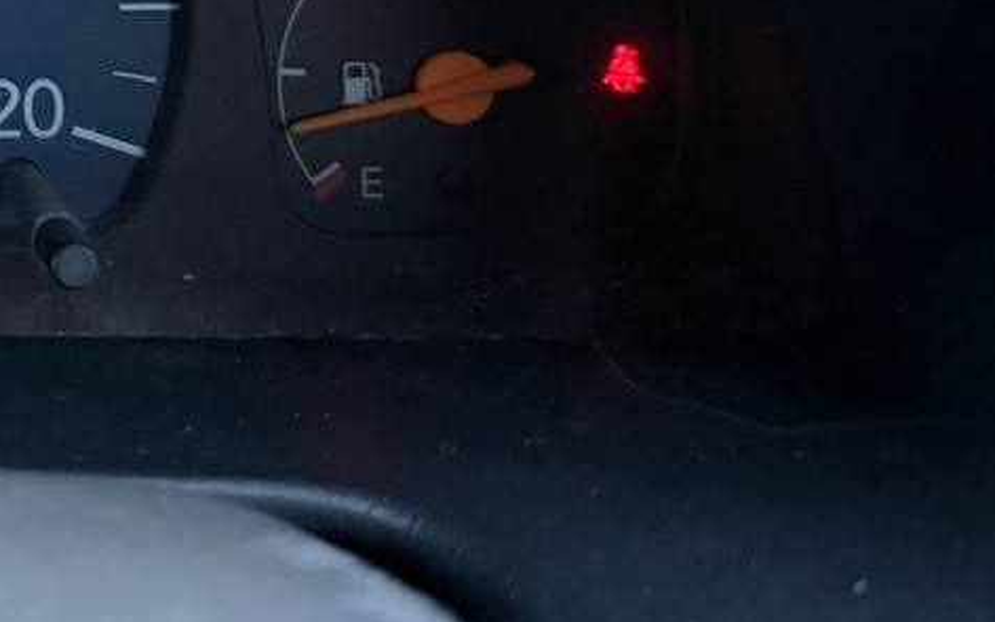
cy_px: -110
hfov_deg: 26.4
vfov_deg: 18.0
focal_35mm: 69
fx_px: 1871
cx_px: -204
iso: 1600
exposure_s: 1/30
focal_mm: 6.76
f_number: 1.78
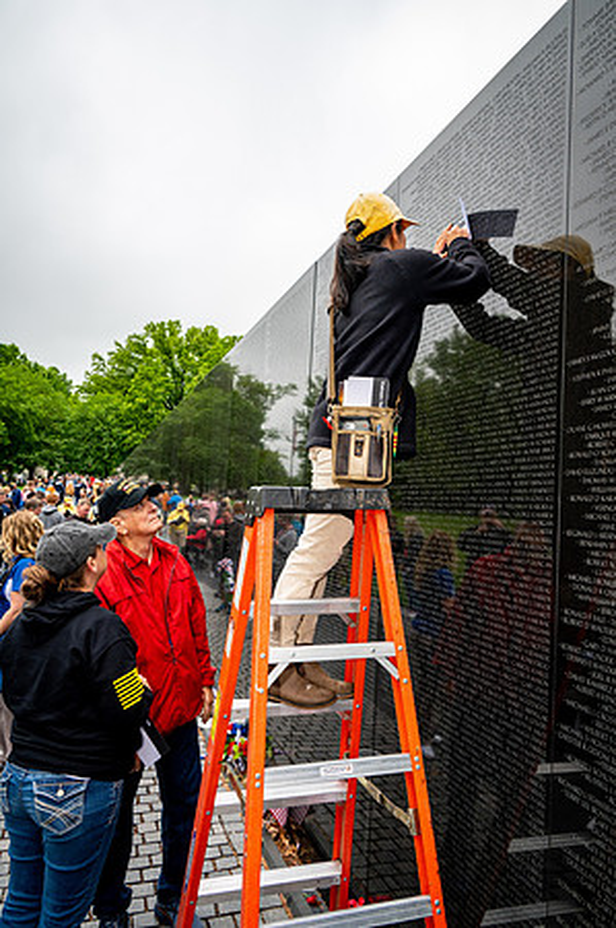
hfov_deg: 48.6
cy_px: 464
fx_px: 682
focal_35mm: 26
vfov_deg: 68.4
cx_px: 308
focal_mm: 26.5
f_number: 8
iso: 640
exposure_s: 1/640
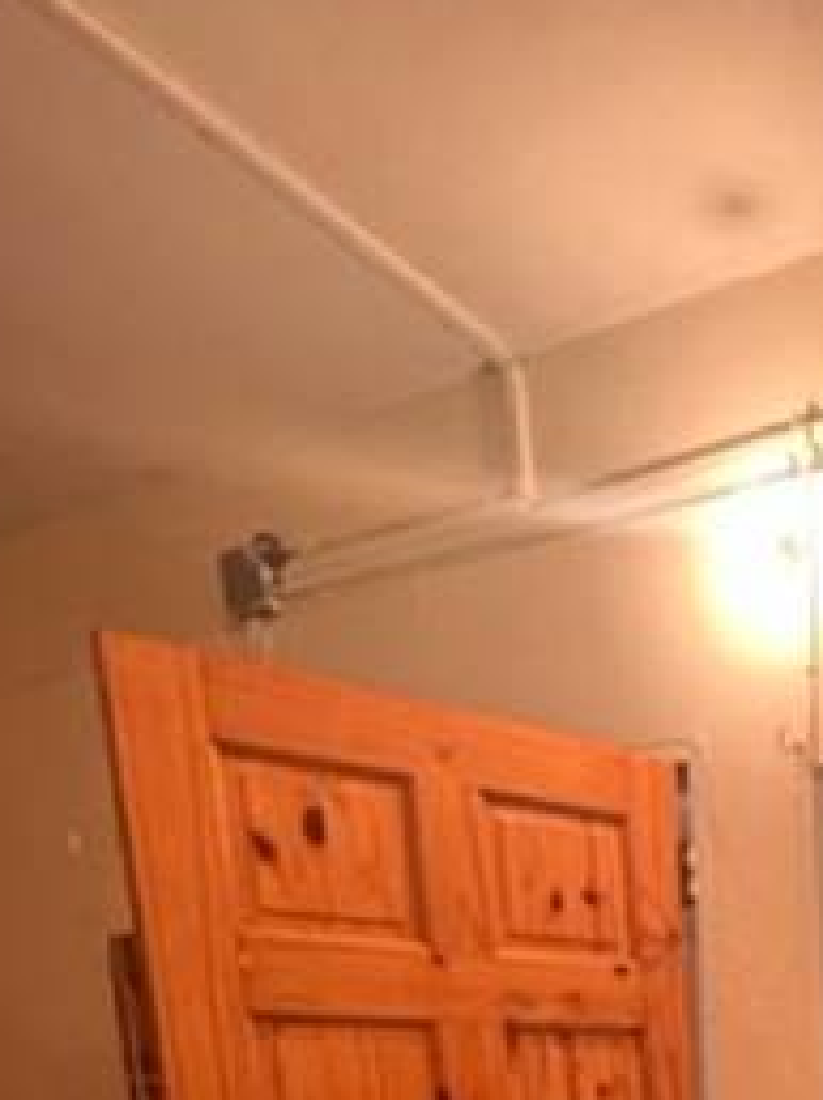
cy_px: 1375
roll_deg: +1.7
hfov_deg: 32.5
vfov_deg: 36.3
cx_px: 968
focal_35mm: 37
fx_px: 1175
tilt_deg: -8.6
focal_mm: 1.57
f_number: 1.8
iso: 250
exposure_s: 1/60
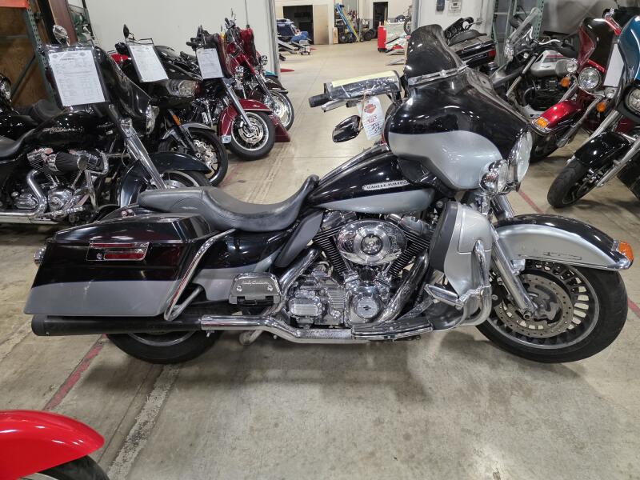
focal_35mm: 23
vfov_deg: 58.9
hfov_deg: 73.9
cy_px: 240
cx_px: 320
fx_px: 425
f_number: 1.7
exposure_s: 1/120
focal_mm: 6.3
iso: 800
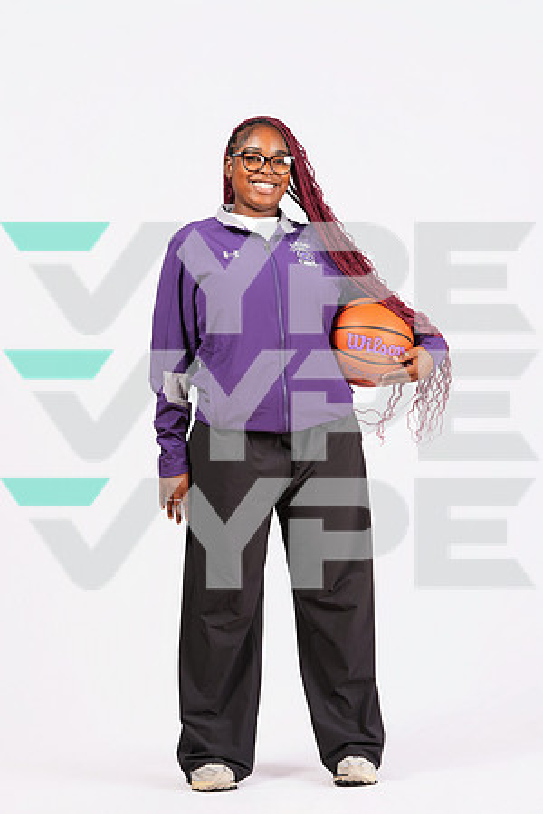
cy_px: 407
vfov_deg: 23.6
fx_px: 1946
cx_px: 272
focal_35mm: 86
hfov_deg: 15.9
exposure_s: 1/200
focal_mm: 86
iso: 320
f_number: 8
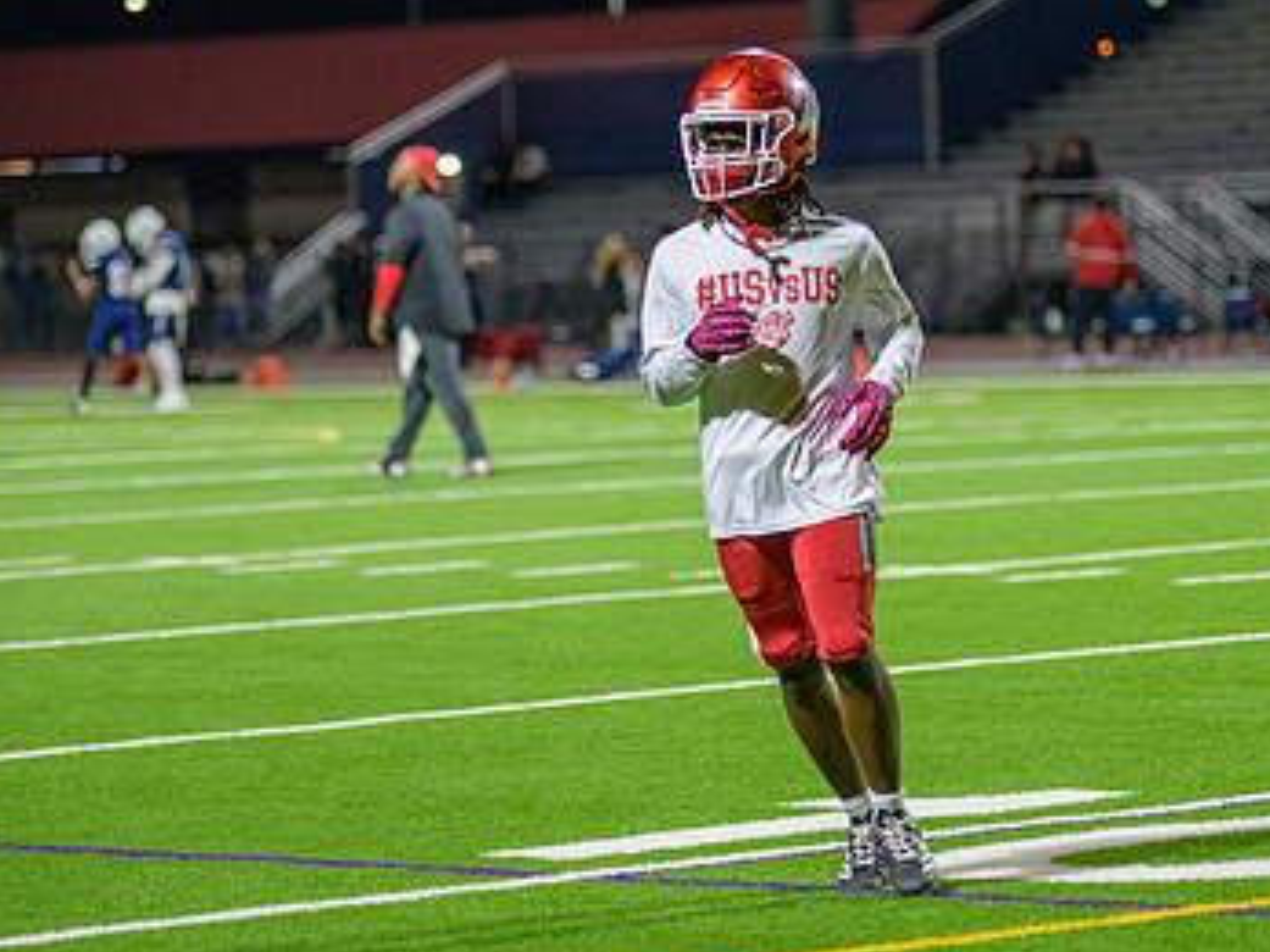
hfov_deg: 9.1
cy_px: 471
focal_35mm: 217
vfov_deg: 6.8
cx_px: 736
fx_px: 7959
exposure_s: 1/250
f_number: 2.8
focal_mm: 135
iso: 1250
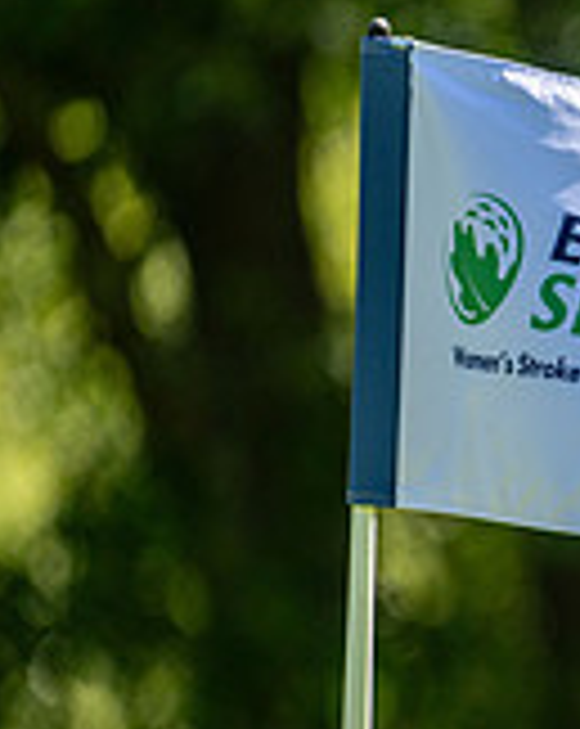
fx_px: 21733
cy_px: 592
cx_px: 1250
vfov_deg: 1.9
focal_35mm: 1010
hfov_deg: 1.5
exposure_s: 1/1000
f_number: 4
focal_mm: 300
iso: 200
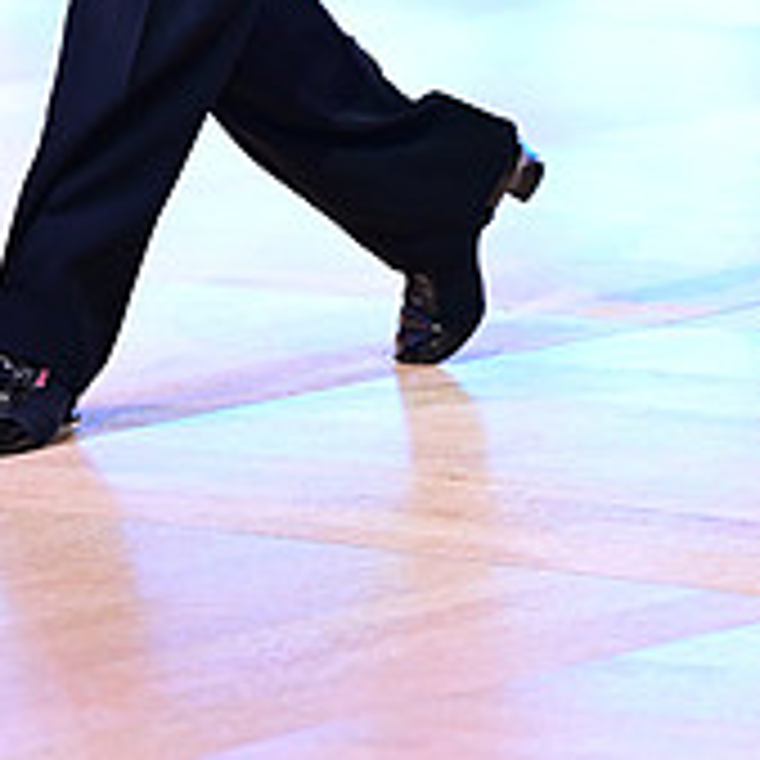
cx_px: 508
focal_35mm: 306
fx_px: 7601
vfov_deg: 5.7
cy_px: -445
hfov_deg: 5.7
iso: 2000
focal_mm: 105
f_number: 3.5
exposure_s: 1/250
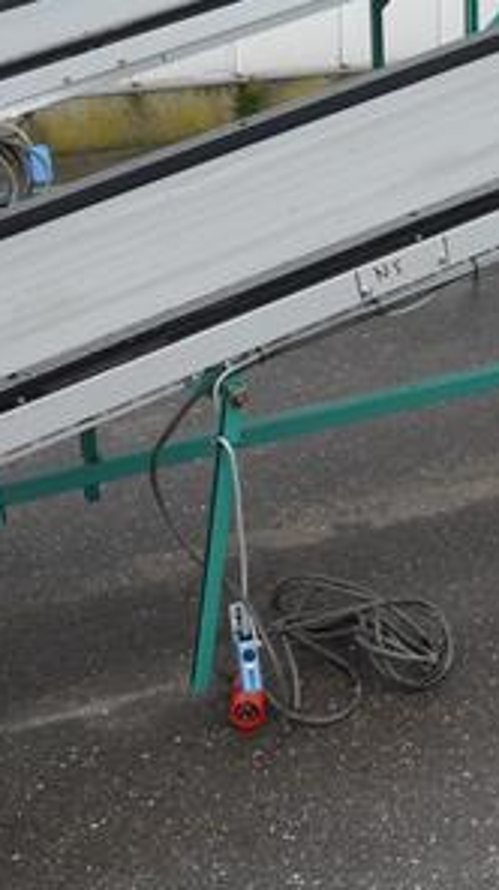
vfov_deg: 31.8
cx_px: 467
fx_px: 1556
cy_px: 337
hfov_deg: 17.9
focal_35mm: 66
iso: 160
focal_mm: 14
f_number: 3.5
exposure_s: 1/125
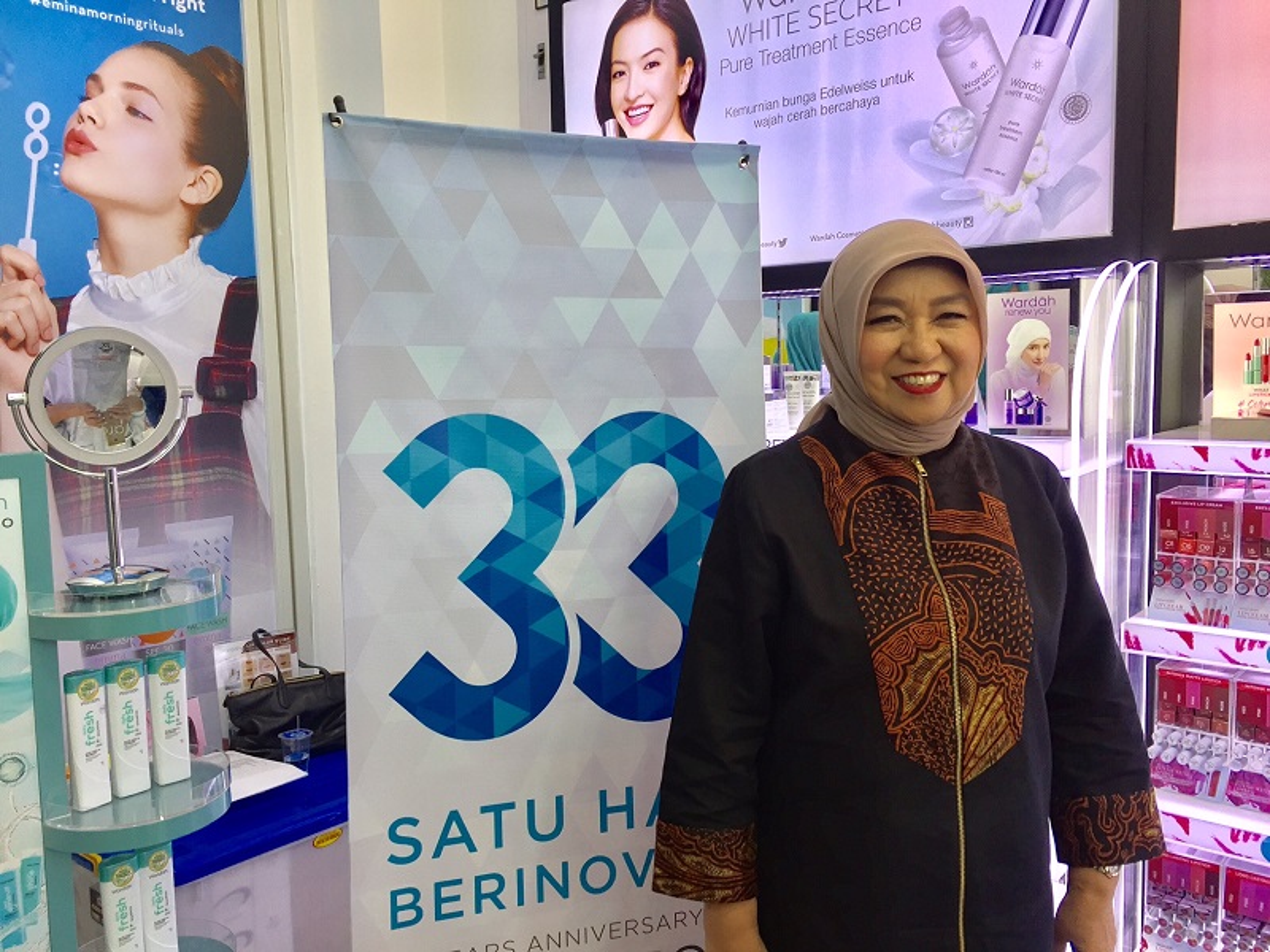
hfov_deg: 61.7
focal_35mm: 29
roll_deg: +1.3
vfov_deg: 48.2
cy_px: 476
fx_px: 1064
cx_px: 635
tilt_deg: -6.4
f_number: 2.2
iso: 50
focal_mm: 4.15
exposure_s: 1/100
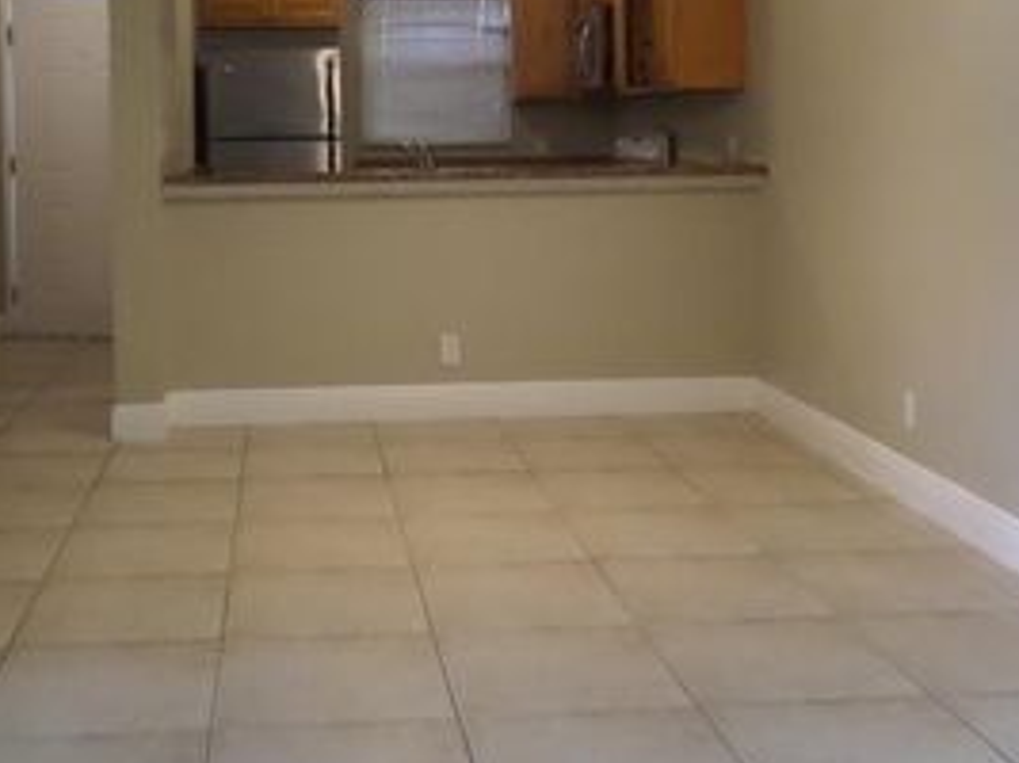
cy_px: 181
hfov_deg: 41.8
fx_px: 1324
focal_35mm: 45
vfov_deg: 31.5
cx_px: 385
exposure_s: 1/20
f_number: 3.2
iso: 400
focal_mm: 4
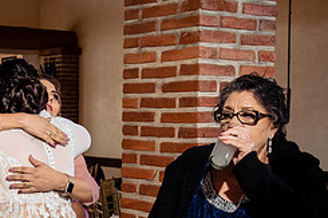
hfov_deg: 23.5
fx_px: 756
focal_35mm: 83
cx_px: 3
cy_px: 152
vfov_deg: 16.4
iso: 2000
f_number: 7.1
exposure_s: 1/160
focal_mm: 35
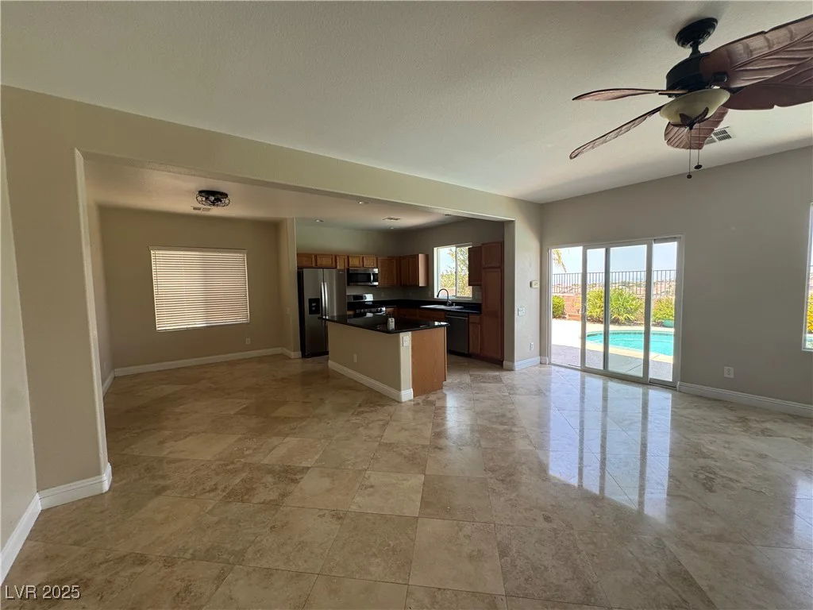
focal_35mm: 14
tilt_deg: -5.9
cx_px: 406
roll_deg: +1.6
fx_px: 329
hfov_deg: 102.1
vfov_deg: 85.7
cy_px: 305
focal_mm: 2.22
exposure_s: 1/138
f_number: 2.2
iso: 40
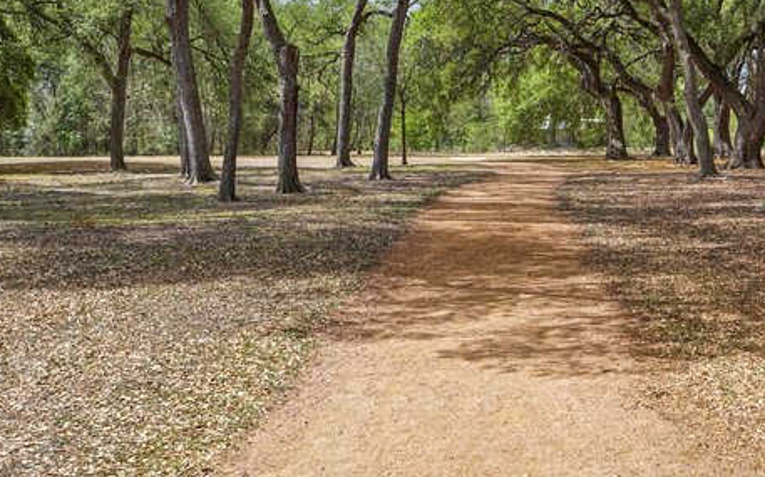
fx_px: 1042
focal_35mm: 50
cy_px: 138
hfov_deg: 40.0
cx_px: 485
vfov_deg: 25.6
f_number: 8
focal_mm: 35
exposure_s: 1/160
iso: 100
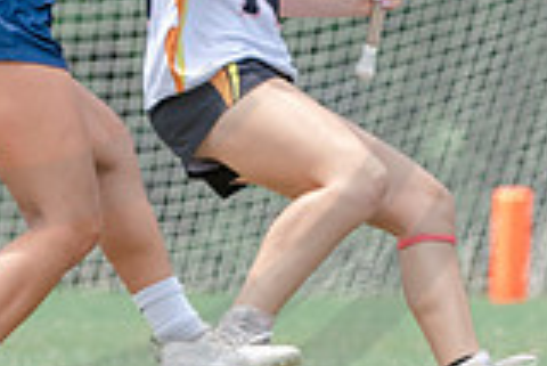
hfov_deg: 1.3
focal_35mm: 1569
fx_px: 23861
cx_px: -199
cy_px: 198
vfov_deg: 0.9
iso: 400
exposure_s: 1/1250
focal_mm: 200
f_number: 4.5
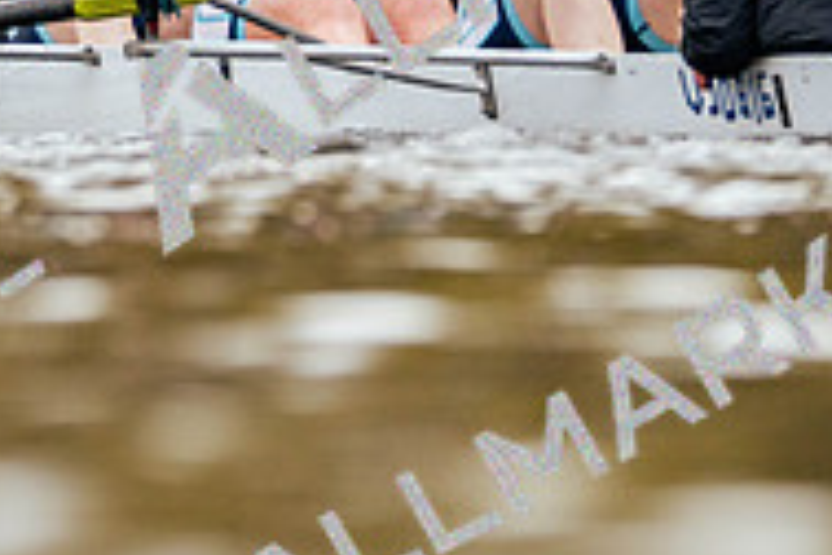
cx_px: -238
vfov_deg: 1.1
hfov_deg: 1.7
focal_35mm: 1212
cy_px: -165
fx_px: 28008
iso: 2000
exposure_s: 1/2000
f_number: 6.3
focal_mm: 394
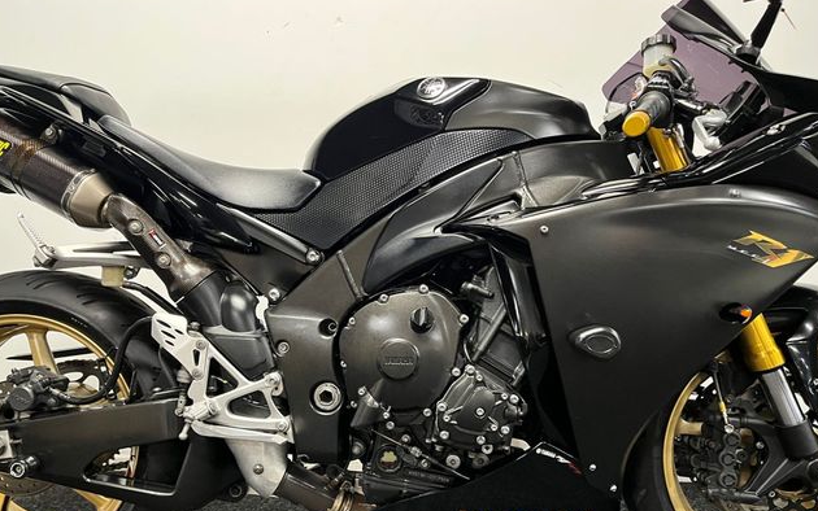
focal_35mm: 28
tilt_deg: -4.8
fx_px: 624
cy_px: 301
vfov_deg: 44.4
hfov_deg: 66.5
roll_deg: -0.6
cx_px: 409
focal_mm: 5.1
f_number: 1.6
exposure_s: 1/33
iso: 400
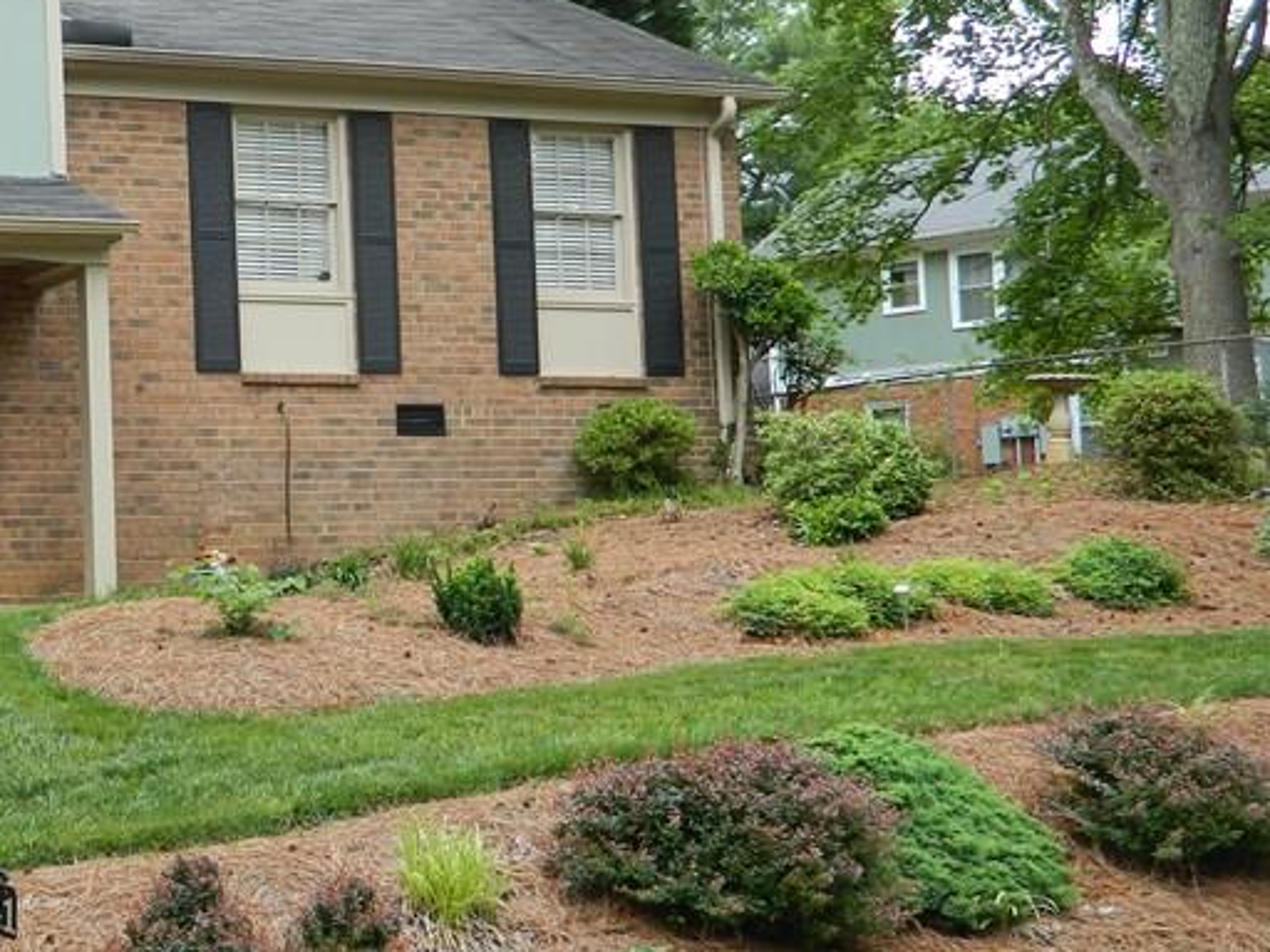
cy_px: 478
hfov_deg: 26.4
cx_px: 20
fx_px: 2568
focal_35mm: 70
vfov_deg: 21.0
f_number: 3.3
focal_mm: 6.2
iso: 80
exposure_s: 1/100
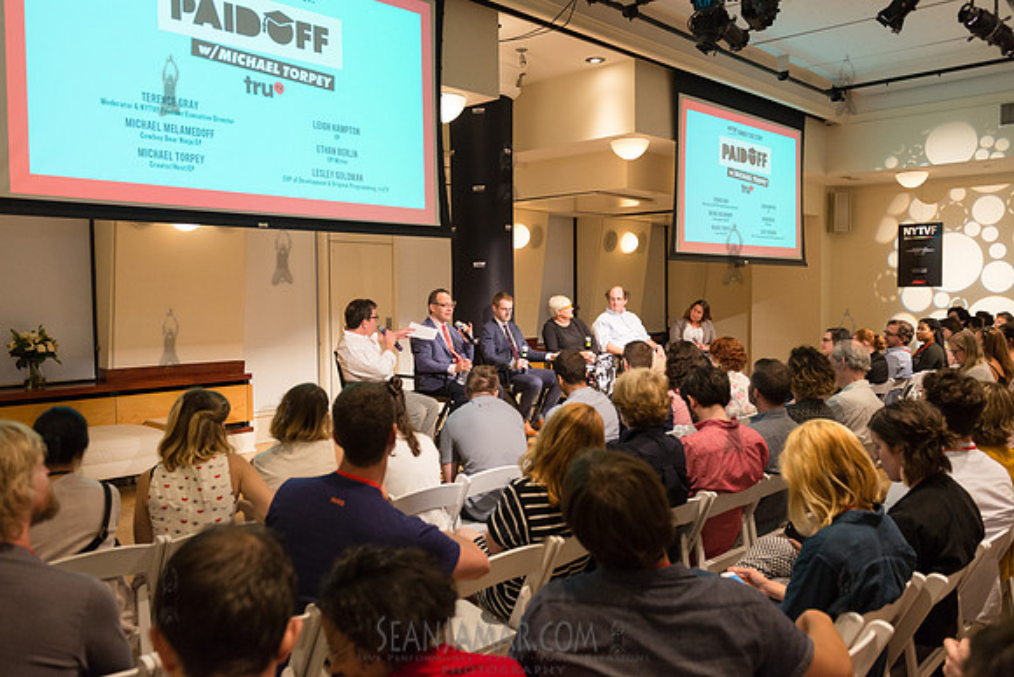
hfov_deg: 63.6
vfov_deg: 45.0
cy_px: 338
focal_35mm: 29
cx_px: 507
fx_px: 817
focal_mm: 29
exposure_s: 1/125
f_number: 4
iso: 2500
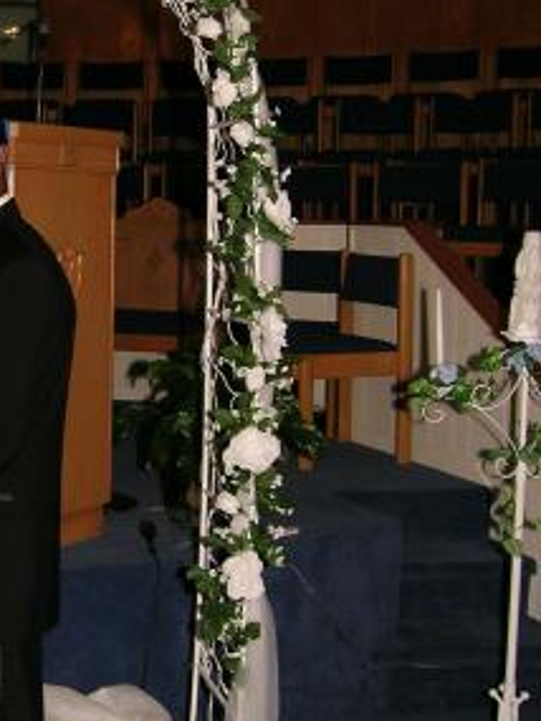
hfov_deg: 23.6
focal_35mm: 59
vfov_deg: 32.5
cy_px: 268
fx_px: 1229
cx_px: -23
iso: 50
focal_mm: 5.8
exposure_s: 1/60.1
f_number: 4
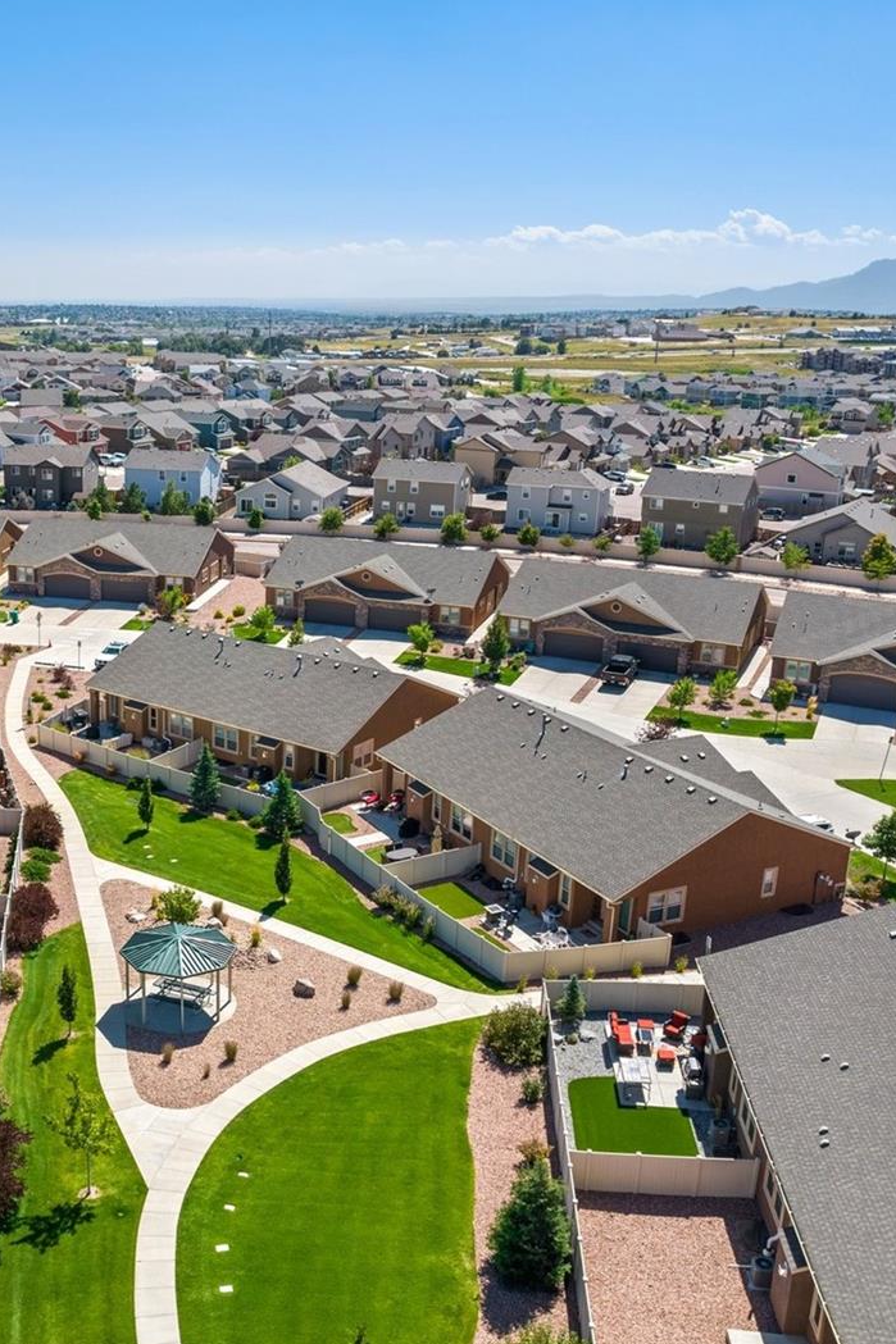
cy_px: 671
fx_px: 1270
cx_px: 217
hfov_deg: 37.8
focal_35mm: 34
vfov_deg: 55.8
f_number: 2.8
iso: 100
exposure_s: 1/1250
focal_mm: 8.38
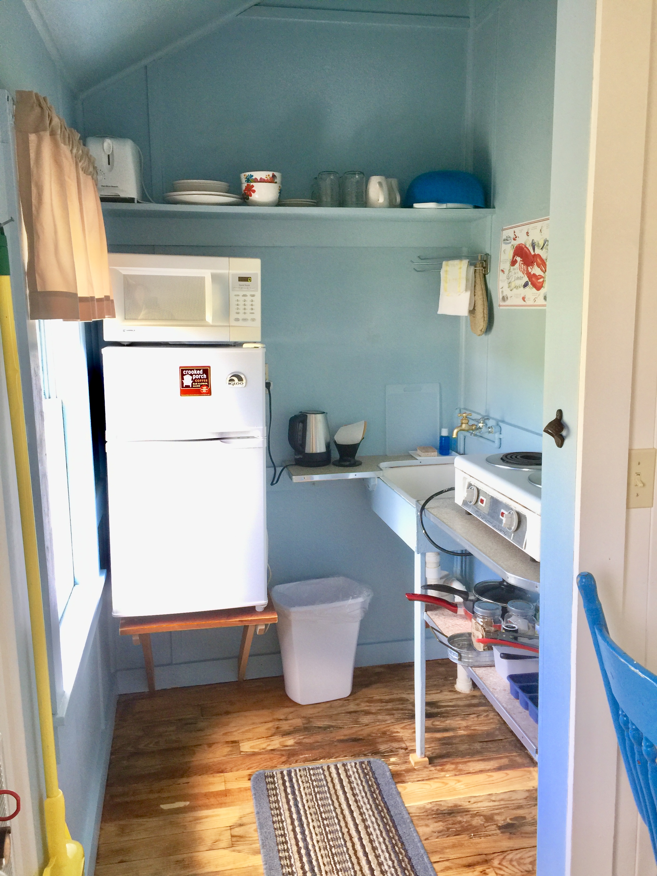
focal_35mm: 29
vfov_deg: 61.7
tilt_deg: -8.3
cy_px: 438
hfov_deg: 48.2
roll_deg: +0.0
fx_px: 734
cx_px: 328
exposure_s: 1/30
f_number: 2.2
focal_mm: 4.15
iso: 40
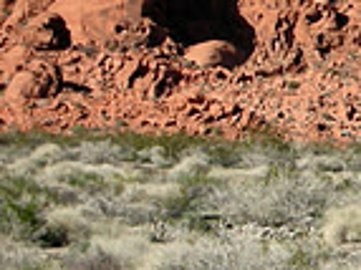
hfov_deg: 4.6
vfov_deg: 3.5
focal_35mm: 426
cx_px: 699
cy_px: 125
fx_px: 4439
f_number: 5.4
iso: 50
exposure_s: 1/337
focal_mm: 17.4
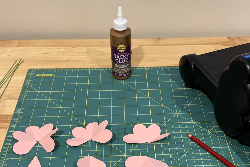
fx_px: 305
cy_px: 128
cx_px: 126
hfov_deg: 44.5
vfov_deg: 29.9
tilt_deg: -45.0
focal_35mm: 44
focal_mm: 6.76
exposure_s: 1/58
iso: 250
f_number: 1.78
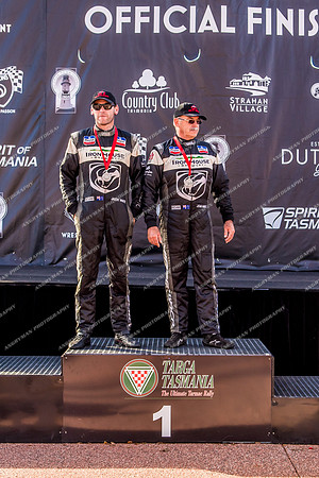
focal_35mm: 75
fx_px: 999
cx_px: 178
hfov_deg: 18.1
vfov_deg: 26.9
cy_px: 247
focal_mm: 31
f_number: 5.6
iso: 200
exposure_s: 1/320
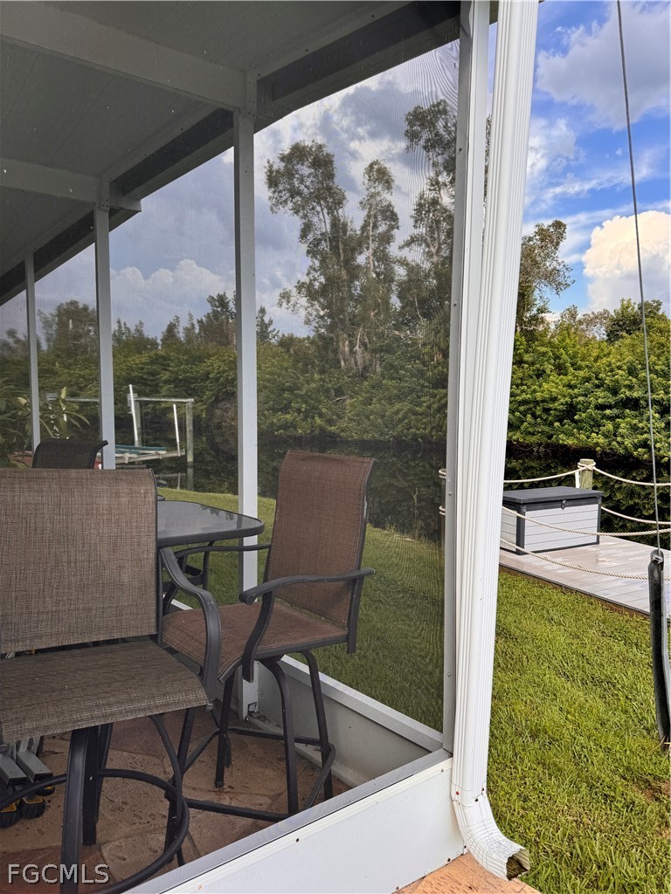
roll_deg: -0.4
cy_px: 447
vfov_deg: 71.6
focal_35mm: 24
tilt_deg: -4.6
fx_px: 620
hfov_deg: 56.8
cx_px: 336
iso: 80
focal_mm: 6.76
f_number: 1.78
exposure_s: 1/1131
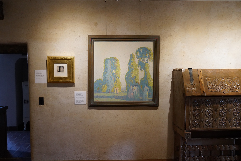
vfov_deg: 40.0
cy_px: 80
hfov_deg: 57.2
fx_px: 221
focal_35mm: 33
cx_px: 120
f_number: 7.1
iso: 4000
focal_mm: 33
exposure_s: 1/100
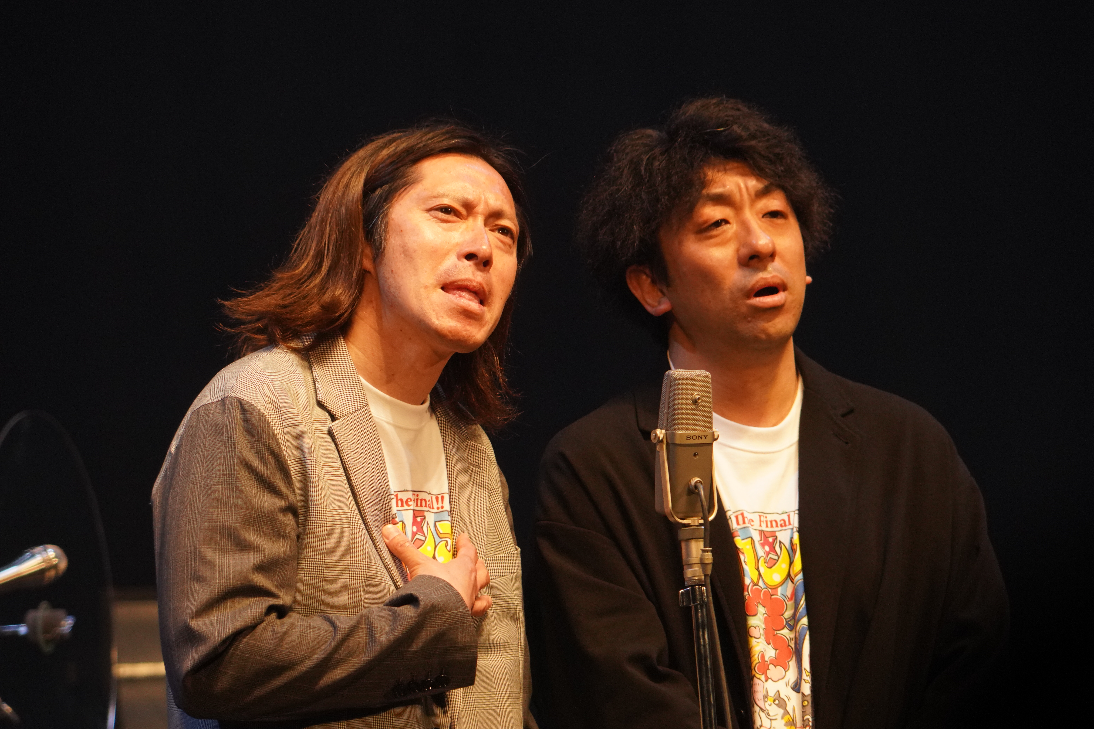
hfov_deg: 5.7
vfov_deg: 3.8
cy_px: 364
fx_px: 10939
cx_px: 547
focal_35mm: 360
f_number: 6.3
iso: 1600
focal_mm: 240
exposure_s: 1/320
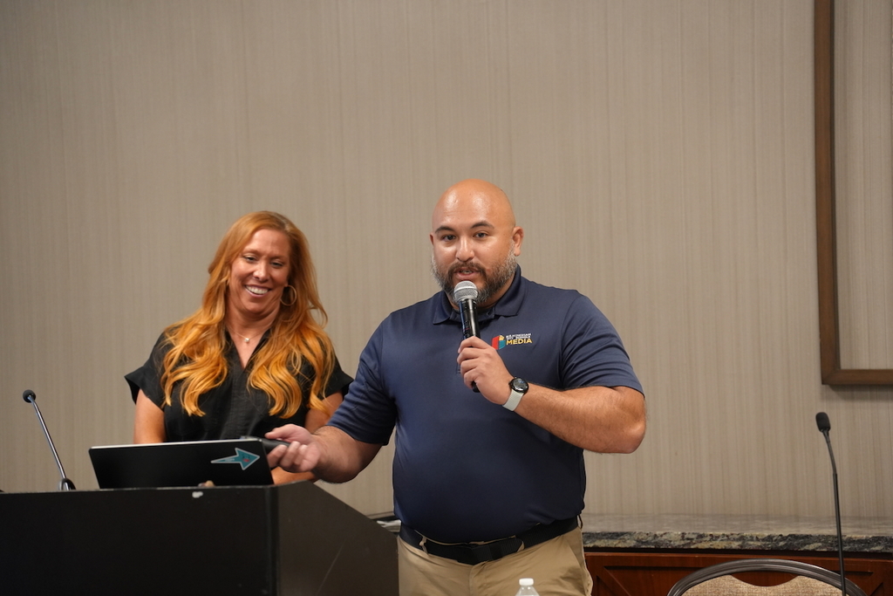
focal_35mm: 150
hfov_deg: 13.7
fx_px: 3721
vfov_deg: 9.2
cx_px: 446
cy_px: 298
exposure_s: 1/160
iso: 2500
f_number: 4
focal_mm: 150
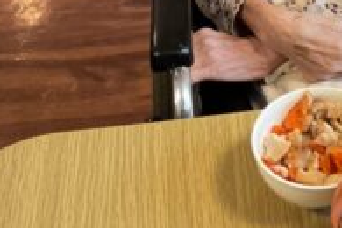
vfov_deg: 14.1
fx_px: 883
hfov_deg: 19.8
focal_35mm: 93
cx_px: 465
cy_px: -75
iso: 125
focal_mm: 3
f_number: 1.8
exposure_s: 1/60
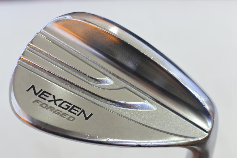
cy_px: 79
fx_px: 323
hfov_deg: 40.3
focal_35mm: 49
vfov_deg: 27.5
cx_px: 118
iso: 500
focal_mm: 18.5
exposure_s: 1/125
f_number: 2.8
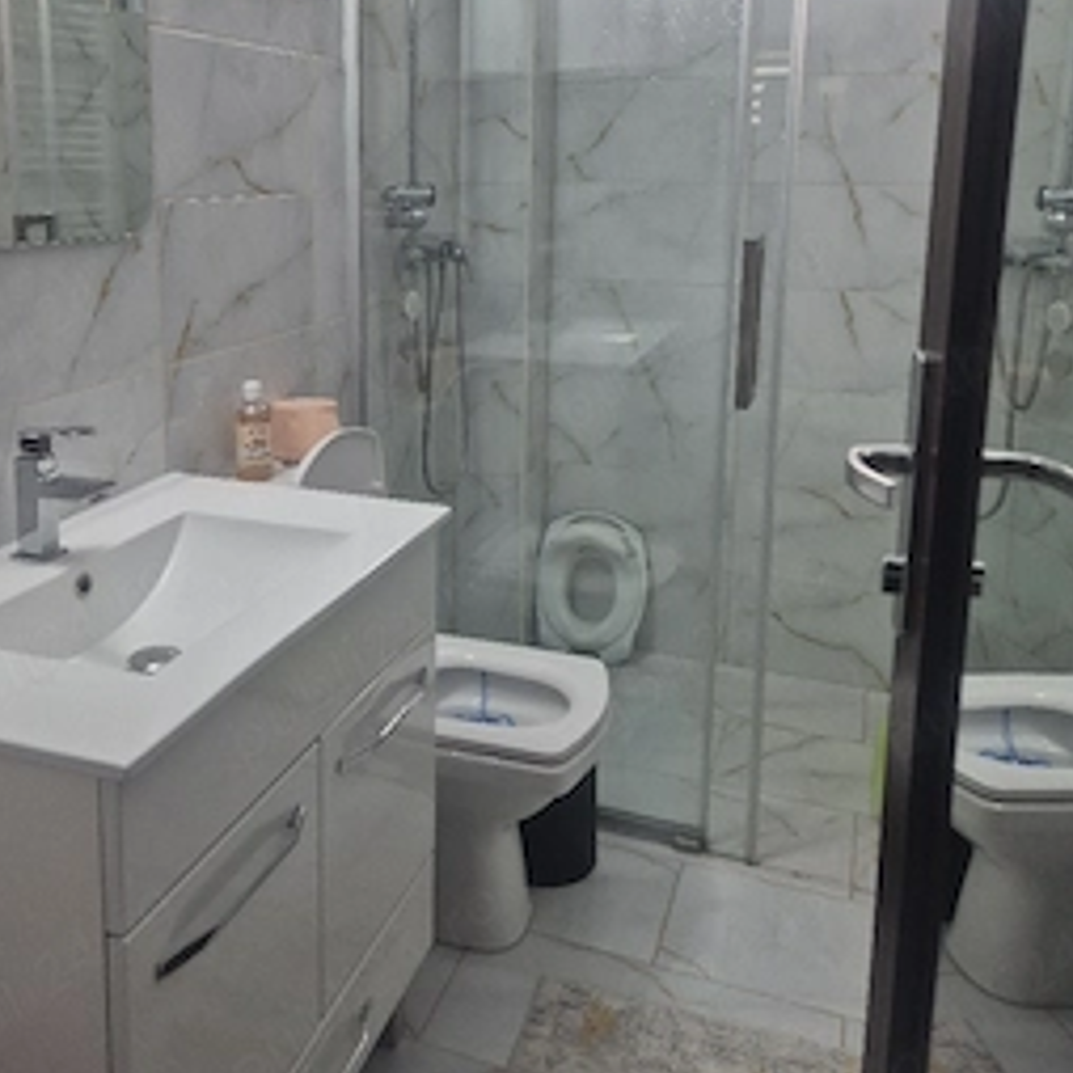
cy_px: 380
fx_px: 1122
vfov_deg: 50.4
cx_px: 448
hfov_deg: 50.9
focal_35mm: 32
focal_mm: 5.4
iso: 160
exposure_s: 1/182
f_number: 1.8
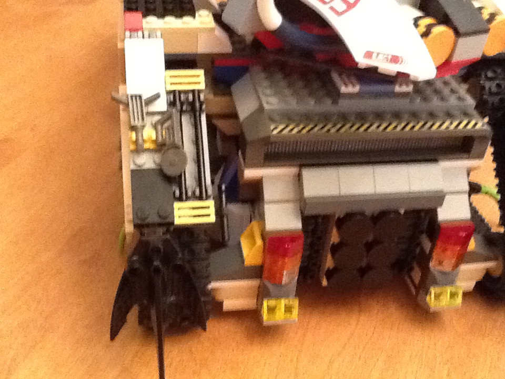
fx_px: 467
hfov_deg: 56.8
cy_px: 190
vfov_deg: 44.2
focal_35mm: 32
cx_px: 252
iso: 640
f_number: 2.4
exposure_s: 1/15
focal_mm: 2.03
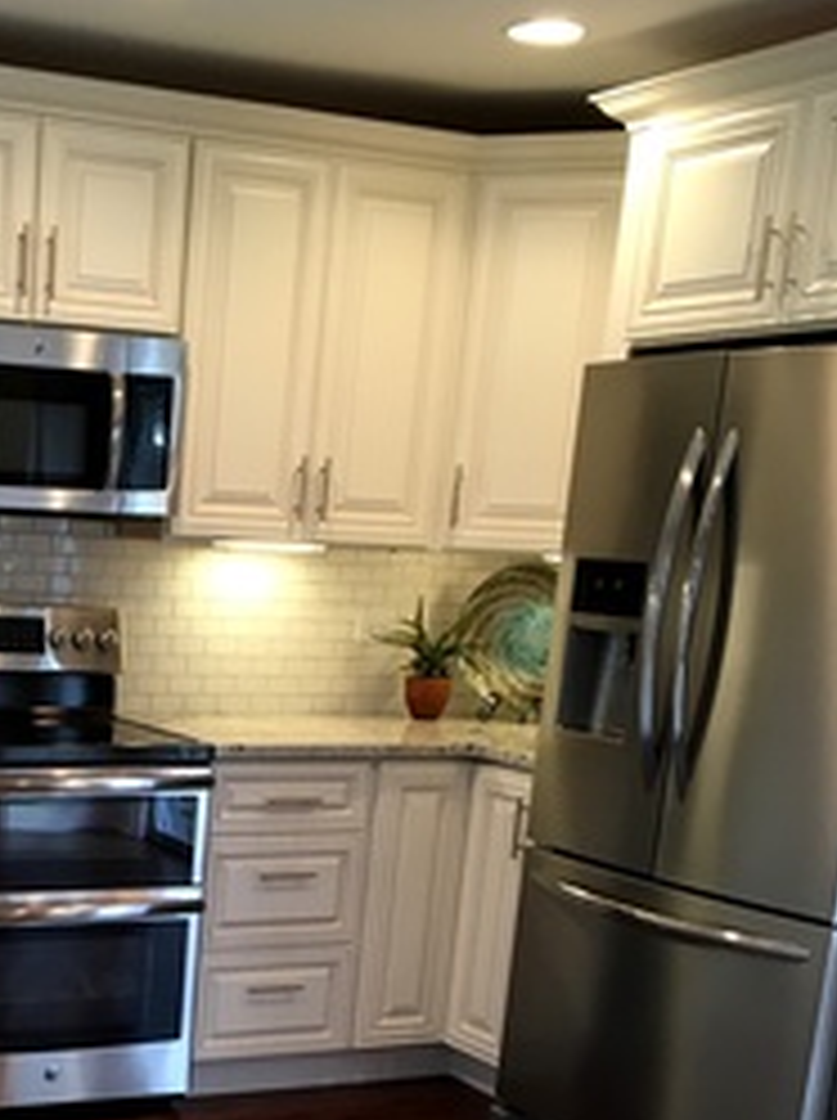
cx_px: 40
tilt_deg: -14.2
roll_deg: -3.1
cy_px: 1003
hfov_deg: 25.0
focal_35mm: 56
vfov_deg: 32.7
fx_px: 1810
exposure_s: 1/30
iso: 50
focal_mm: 4.15
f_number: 2.2
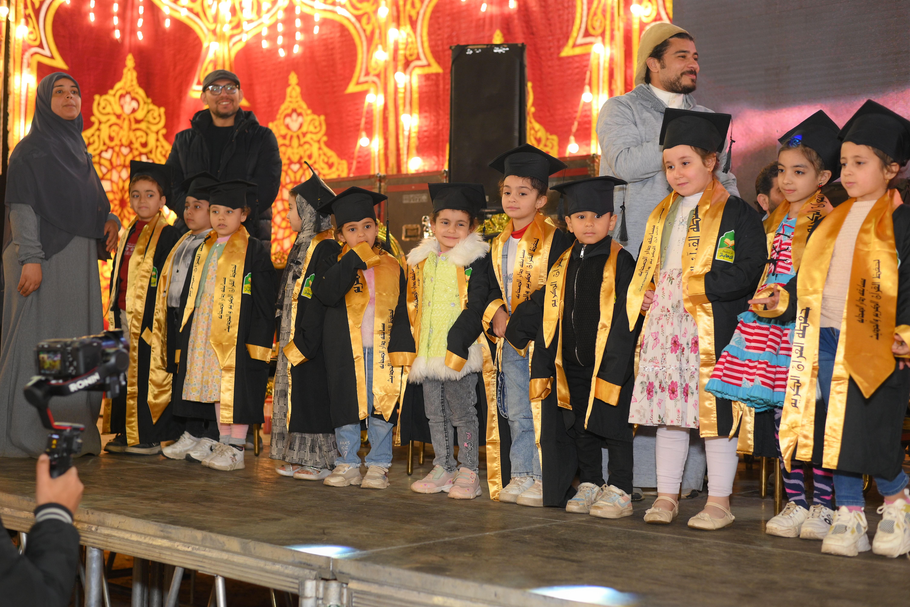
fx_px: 1264
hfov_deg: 39.6
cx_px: 455
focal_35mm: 50
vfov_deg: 27.0
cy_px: 304
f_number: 2.8
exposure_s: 1/200
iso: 800
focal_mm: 50
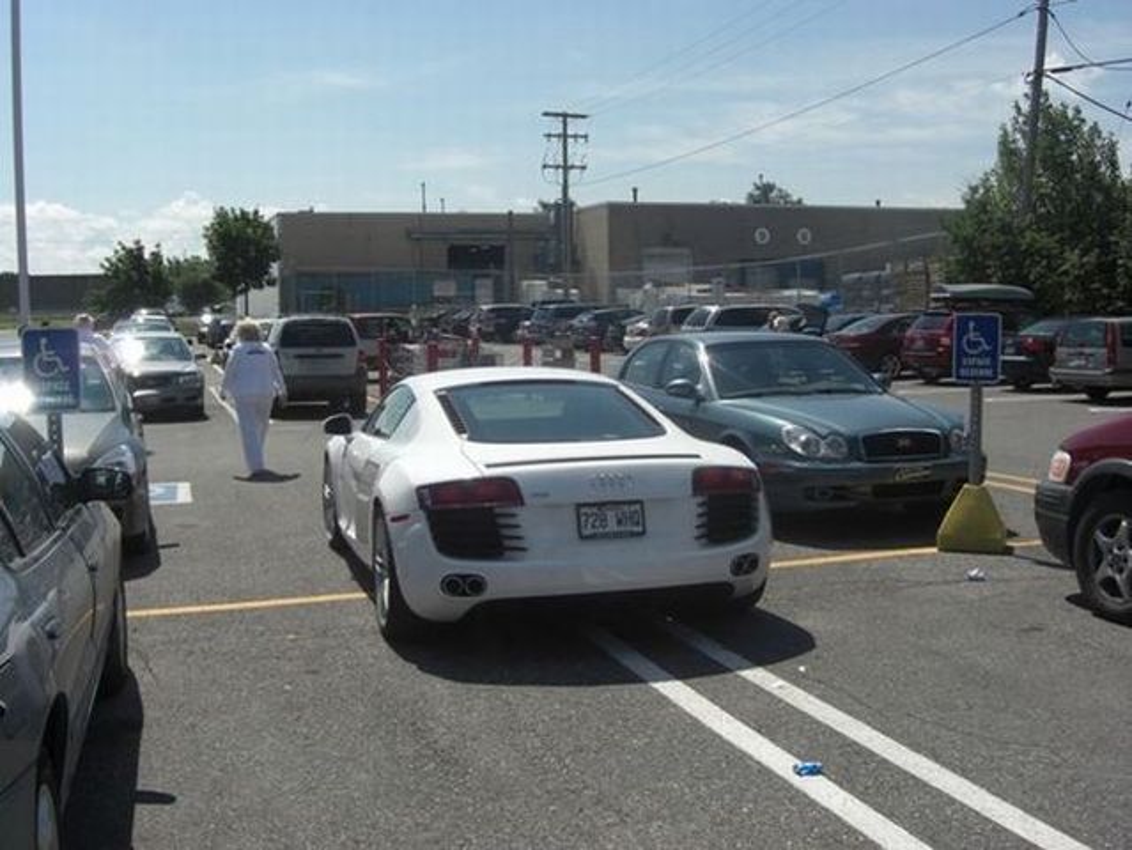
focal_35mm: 38
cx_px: 566
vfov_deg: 37.8
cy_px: 425
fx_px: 1243
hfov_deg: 49.0
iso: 80
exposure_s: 1/320
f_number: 8
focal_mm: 7.9
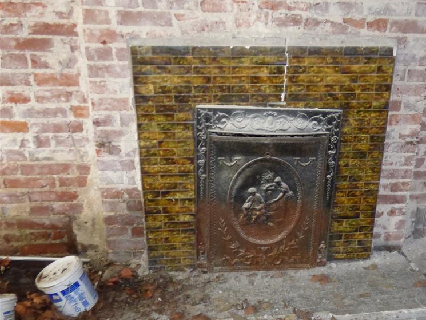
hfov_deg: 42.2
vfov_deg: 32.7
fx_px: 542
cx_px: 292
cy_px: 207
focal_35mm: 44
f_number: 3.3
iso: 800
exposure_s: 1/10
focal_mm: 5.53
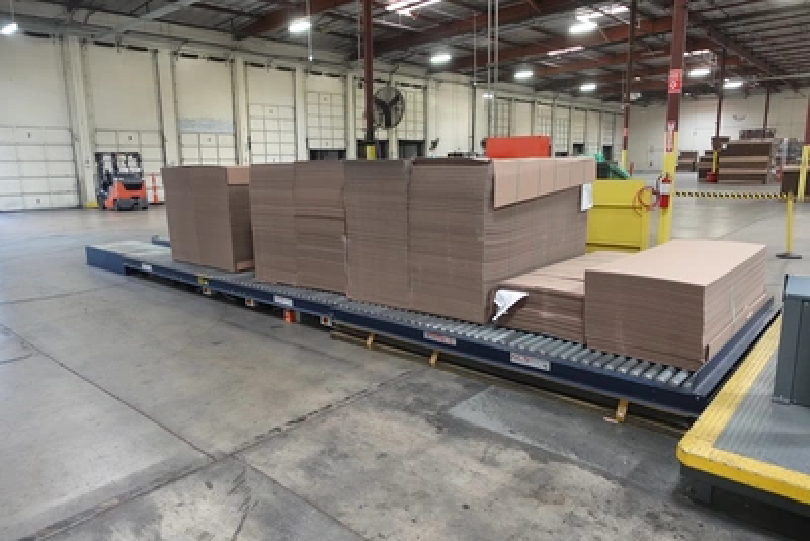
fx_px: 540
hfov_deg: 73.7
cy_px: 270
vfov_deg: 53.2
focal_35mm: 24
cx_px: 405
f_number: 1.8
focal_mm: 8.8
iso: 2000
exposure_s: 1/250
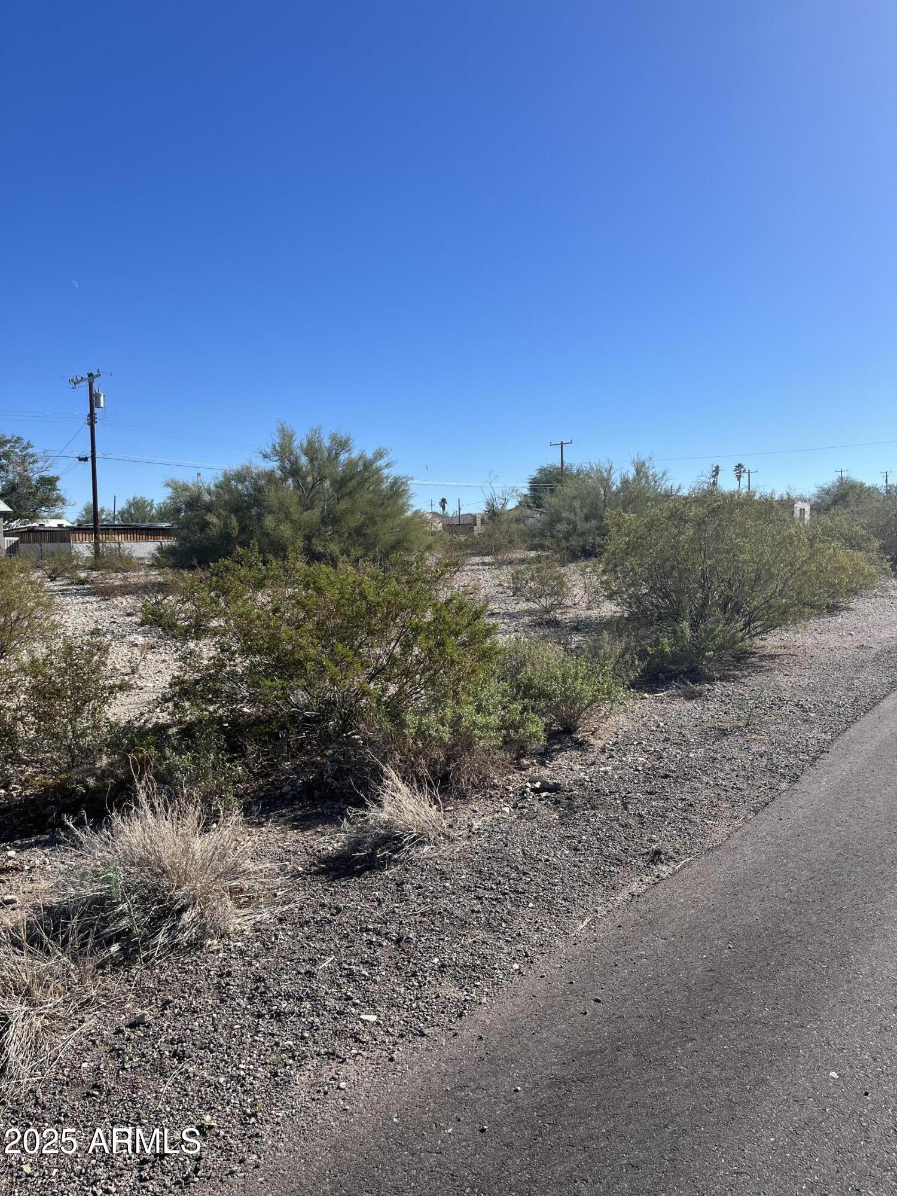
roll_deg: +0.6
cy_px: 598
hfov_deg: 53.1
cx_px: 448
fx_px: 898
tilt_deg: -3.0
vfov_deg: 67.3
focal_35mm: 26
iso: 50
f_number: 1.6
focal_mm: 5.1
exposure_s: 1/3623
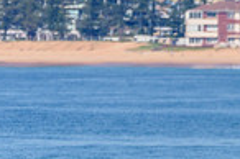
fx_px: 13265
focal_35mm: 1992
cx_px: 232
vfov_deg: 0.7
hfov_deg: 1.0
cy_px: 227
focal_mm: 500
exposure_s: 1/2000
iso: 125
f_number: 5.6
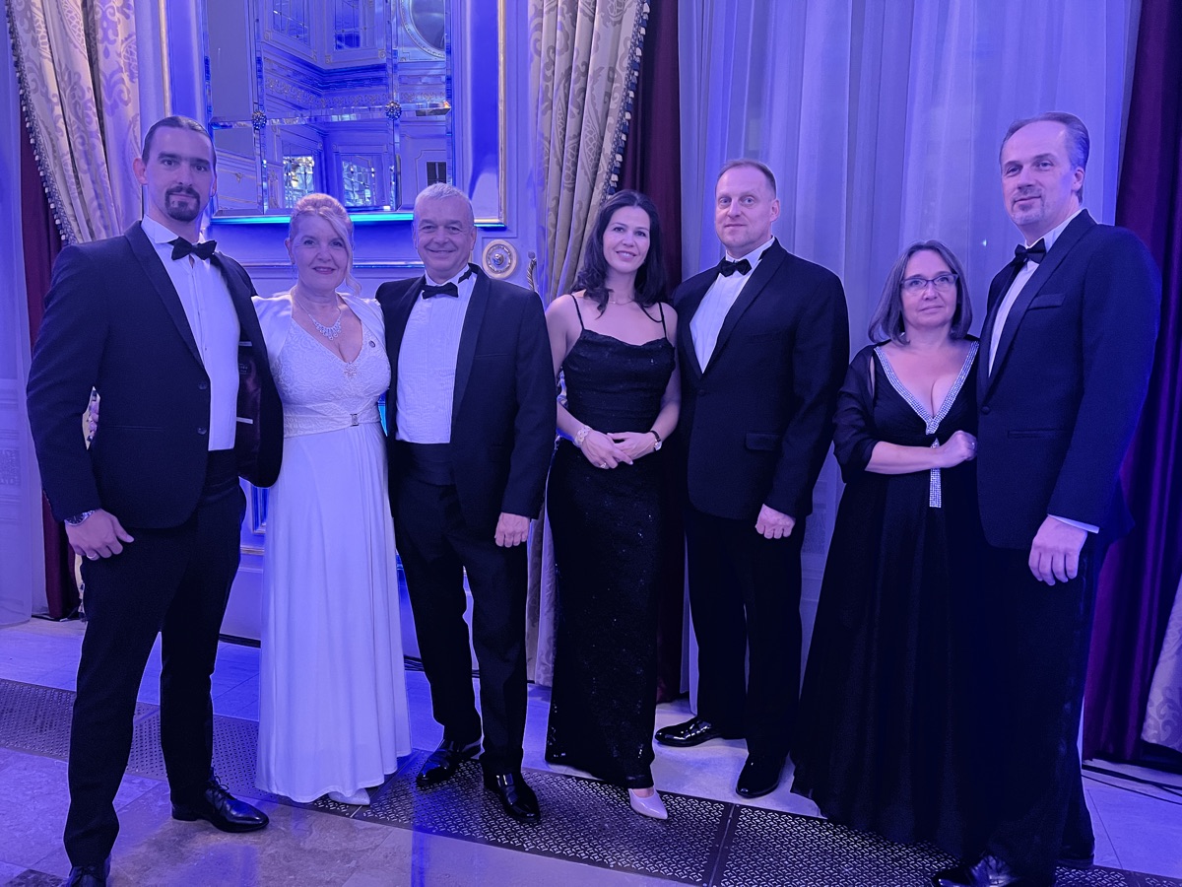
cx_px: 591
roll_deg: -0.9
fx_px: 888
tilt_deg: -8.0
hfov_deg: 67.3
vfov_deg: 53.1
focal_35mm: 26
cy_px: 444
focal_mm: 5.7
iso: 500
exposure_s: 1/25
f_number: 1.5
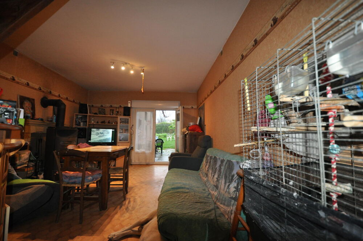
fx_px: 151
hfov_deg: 100.5
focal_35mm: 15
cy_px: 120
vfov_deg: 77.2
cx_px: 182
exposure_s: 1/60
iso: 800
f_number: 3.5
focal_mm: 10
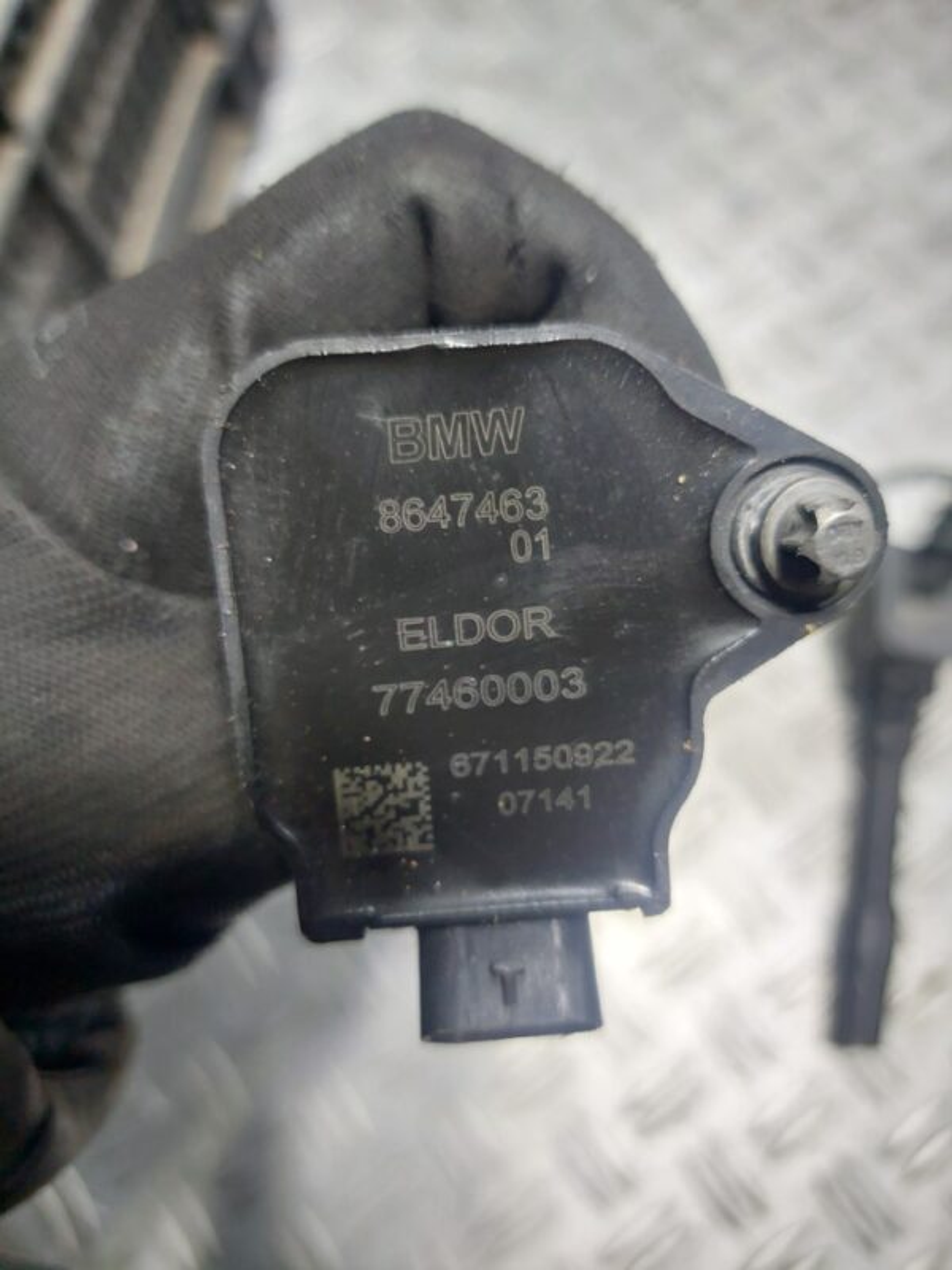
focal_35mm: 25
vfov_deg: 69.4
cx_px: 476
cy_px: 635
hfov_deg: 54.9
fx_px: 917
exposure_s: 1/50
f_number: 1.8
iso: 200
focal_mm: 5.23
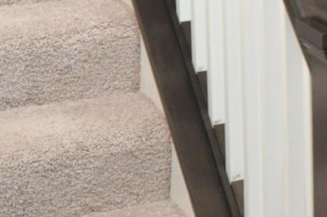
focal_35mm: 116
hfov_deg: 14.6
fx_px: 1052
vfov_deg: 11.5
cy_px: -53
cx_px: 652
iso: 1000
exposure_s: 1/80
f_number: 7.1
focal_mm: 12
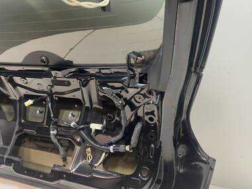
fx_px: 240
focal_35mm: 33
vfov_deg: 42.8
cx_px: 127
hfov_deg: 55.3
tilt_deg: -21.3
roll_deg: +9.2
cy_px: 76
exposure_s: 1/50
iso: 160
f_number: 1.6
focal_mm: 4.2
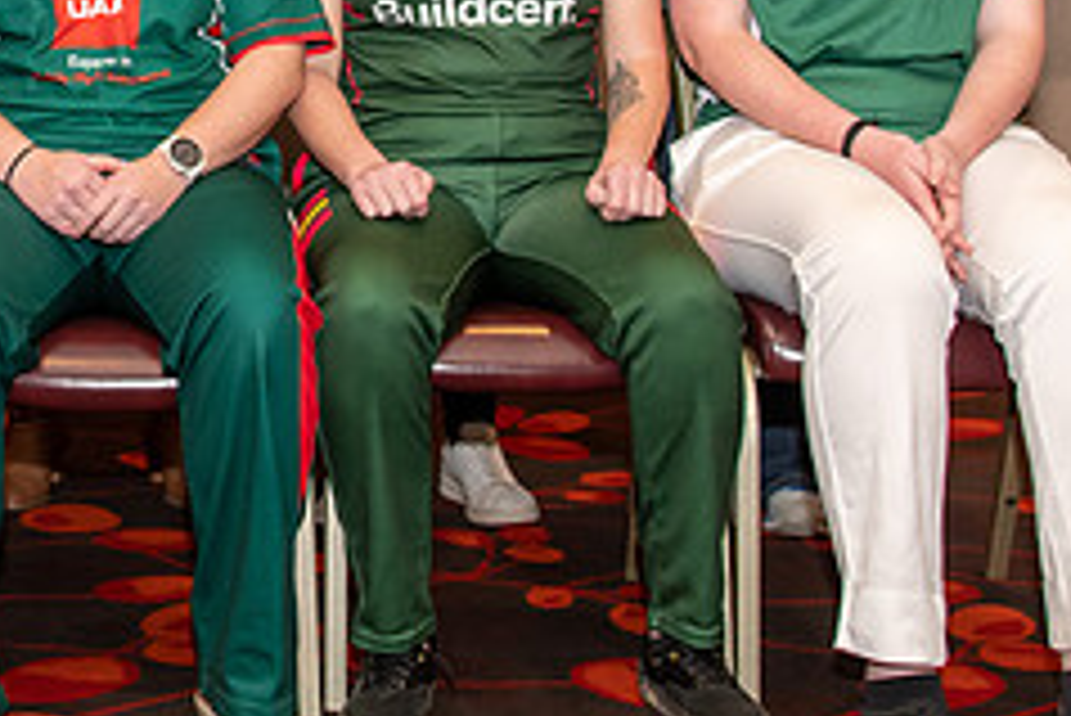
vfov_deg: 16.9
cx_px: 102
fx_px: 2352
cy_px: -29
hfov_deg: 24.9
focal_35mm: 79
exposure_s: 1/60
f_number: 5.6
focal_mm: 24
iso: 800
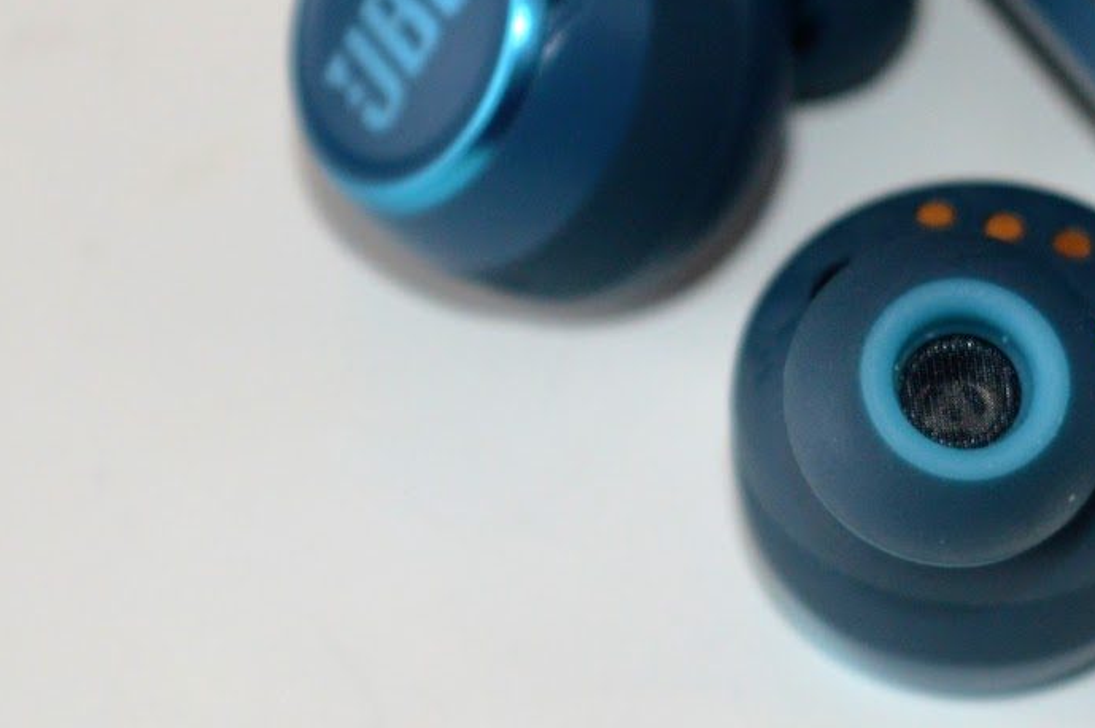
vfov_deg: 5.7
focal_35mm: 239
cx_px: 950
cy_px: 361
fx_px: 7276
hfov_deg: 8.6
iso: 450
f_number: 5.6
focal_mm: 55
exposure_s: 1/30
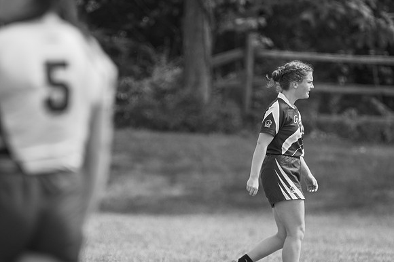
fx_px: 9844
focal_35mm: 900
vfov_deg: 1.5
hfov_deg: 2.3
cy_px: 131
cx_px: 197
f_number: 6.3
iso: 220
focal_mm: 600
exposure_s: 1/1000
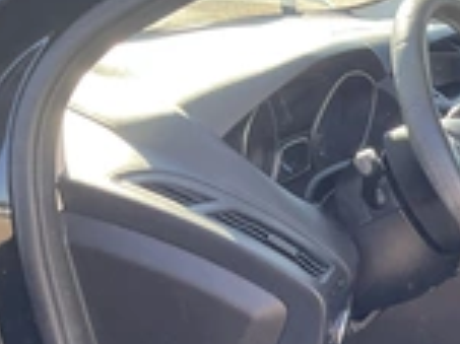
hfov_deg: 22.7
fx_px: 1022
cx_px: 591
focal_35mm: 77
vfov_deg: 18.6
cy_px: 338
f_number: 1.8
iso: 40
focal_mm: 3
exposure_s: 1/122
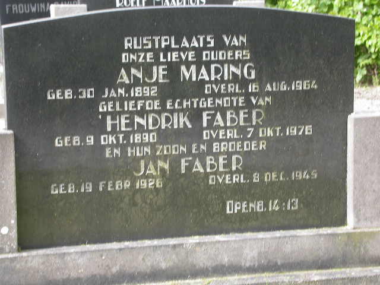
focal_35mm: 112
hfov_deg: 17.6
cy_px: 142
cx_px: 190
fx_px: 1229
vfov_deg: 13.2
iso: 100
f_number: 4.2
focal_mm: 23.3
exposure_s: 1/97.1
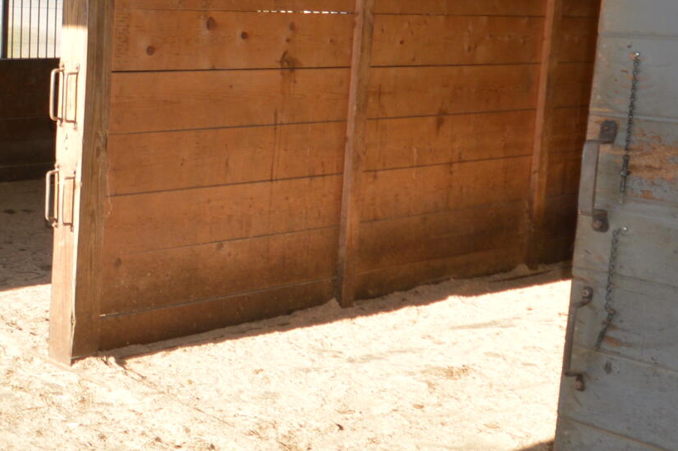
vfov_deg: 24.4
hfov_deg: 31.7
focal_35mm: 55
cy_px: 133
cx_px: -86
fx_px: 1035
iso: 100
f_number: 4
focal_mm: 10
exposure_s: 1/160
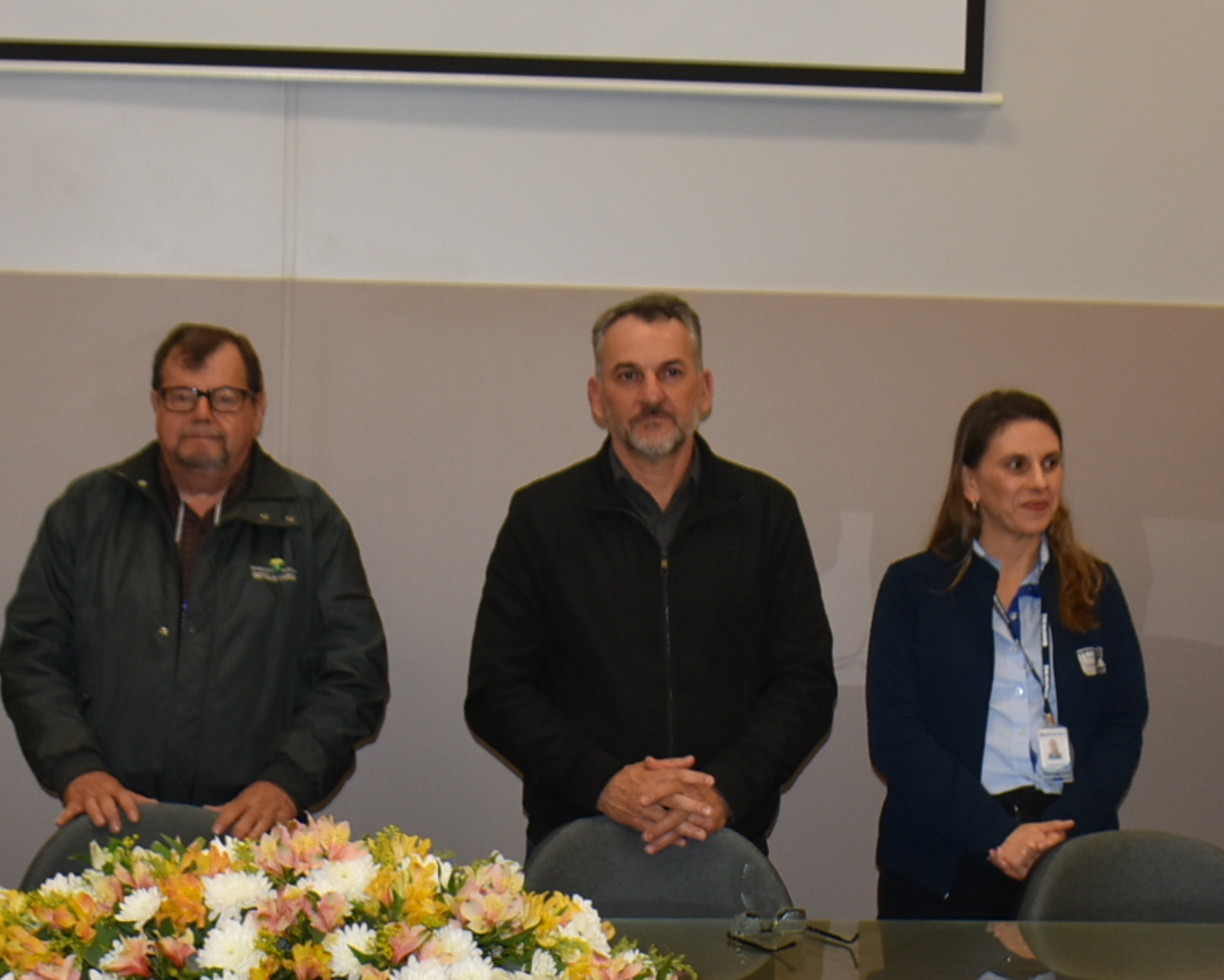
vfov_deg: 19.7
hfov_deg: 24.4
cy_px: 497
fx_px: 2826
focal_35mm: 78
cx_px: 537
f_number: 3.5
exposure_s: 1/60
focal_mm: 20
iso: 400
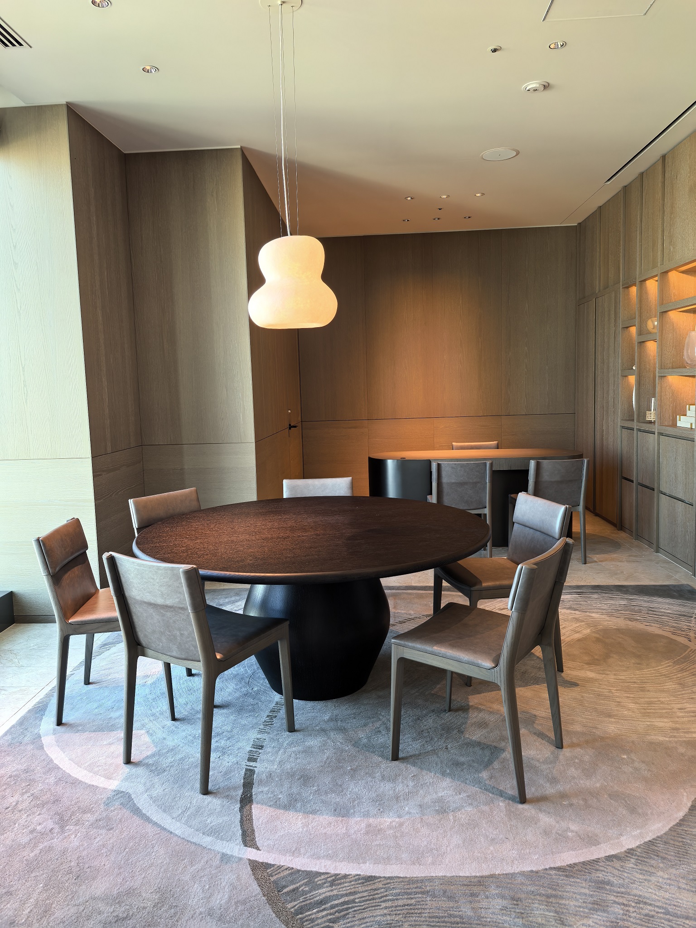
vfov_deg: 71.6
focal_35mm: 24
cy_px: 464
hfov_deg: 56.8
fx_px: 643
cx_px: 348
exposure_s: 1/100
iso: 64
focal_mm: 6.98
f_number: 1.4
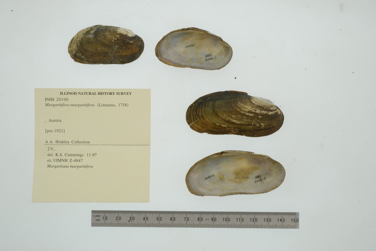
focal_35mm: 60
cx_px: 188
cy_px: 126
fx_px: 627
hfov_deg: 33.4
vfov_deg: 22.6
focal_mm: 60
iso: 100
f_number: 32
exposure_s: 1/13
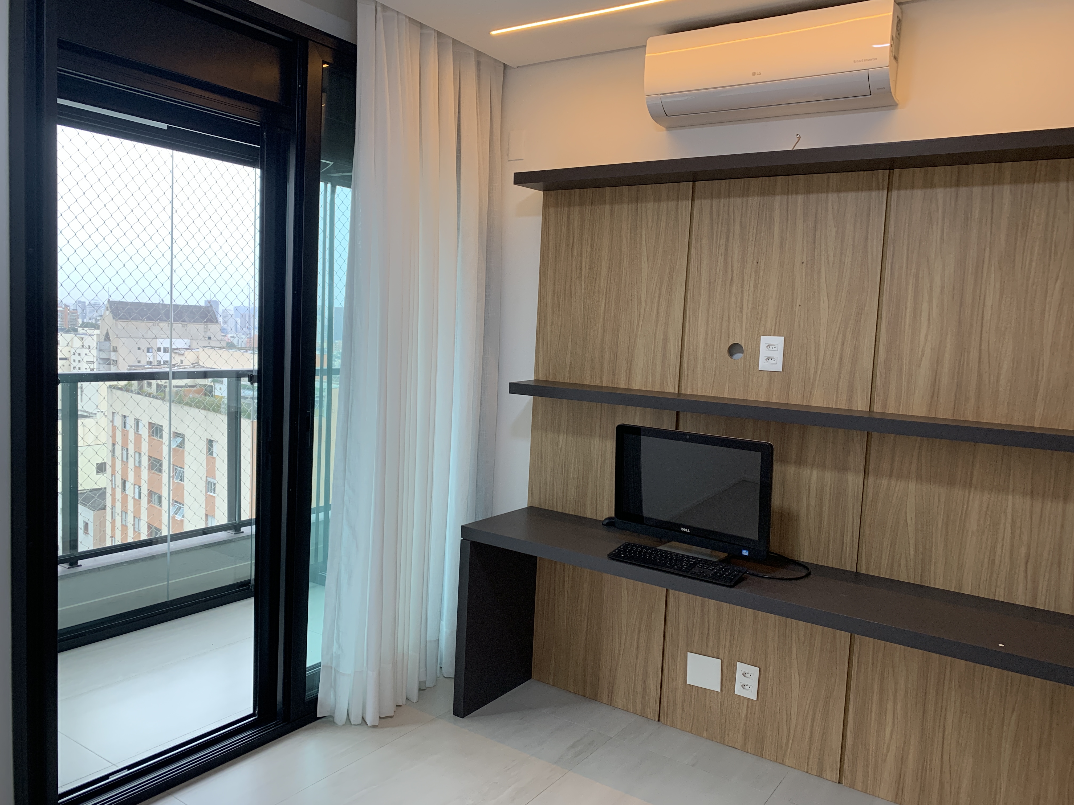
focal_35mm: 26
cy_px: 402
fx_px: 807
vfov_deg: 53.1
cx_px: 537
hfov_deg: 67.3
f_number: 1.8
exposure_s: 1/121
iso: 80
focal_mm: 4.25
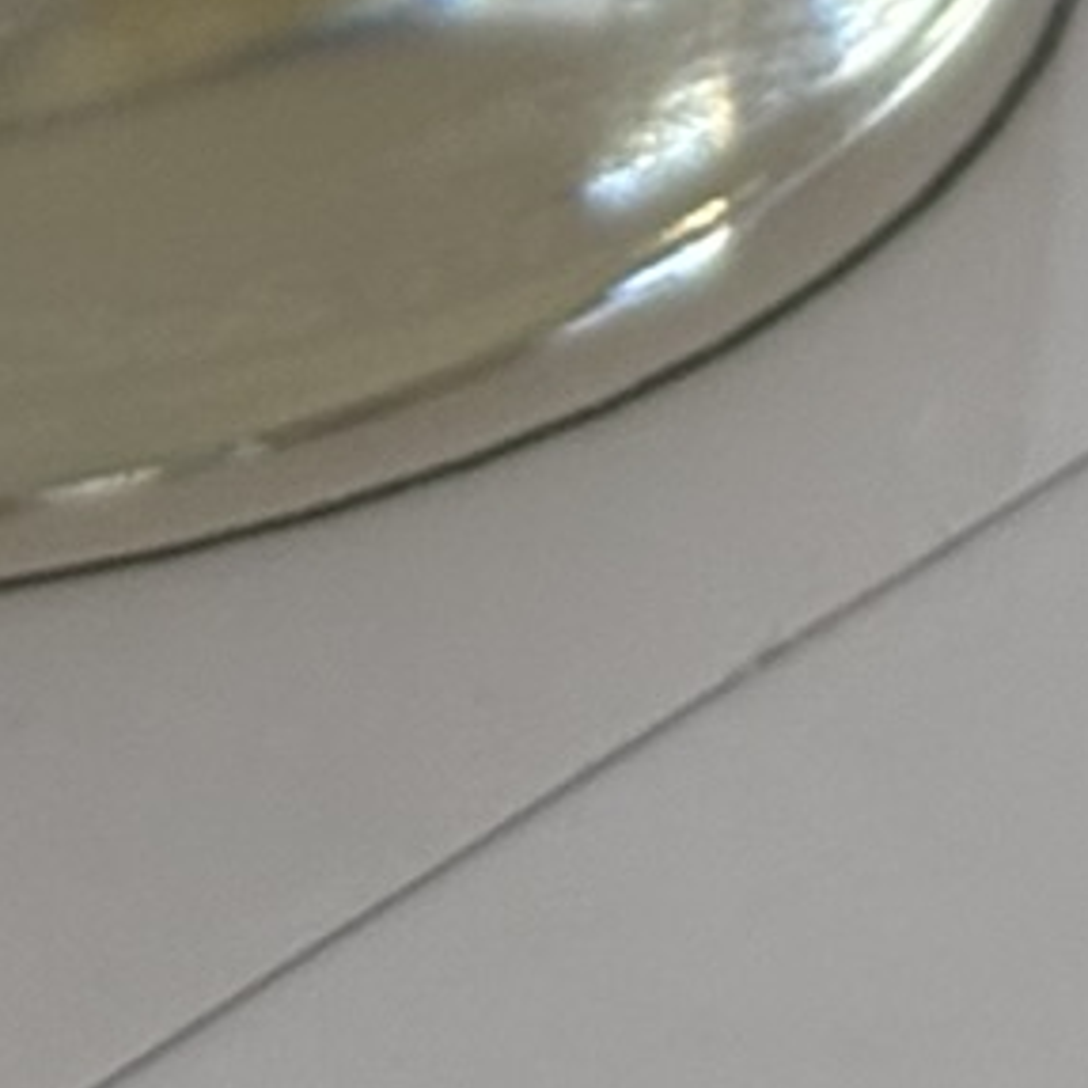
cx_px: -42
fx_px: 11664
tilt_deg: -18.6
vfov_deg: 5.0
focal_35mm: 328
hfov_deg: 5.3
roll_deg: -1.1
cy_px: -2339
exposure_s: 1/60
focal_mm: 5.96
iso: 100
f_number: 1.6
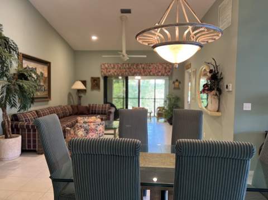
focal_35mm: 26
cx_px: 134
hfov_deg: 67.4
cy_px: 100
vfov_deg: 53.0
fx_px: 201
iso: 200
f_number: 1.5
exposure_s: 1/60
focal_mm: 5.7
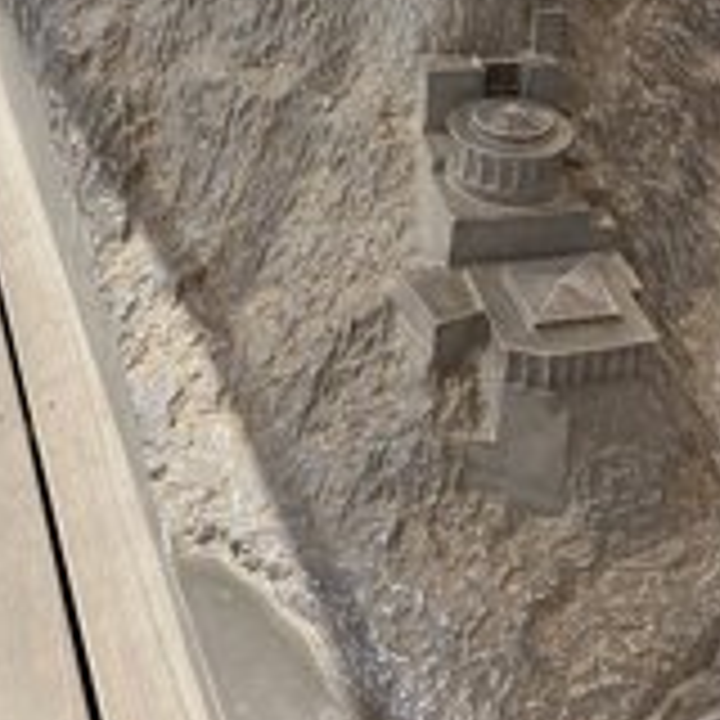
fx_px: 1271
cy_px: 128
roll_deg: -5.6
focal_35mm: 54
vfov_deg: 30.7
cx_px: 506
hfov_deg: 31.3
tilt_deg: -24.1
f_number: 1.6
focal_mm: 4.2
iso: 32
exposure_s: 1/2681
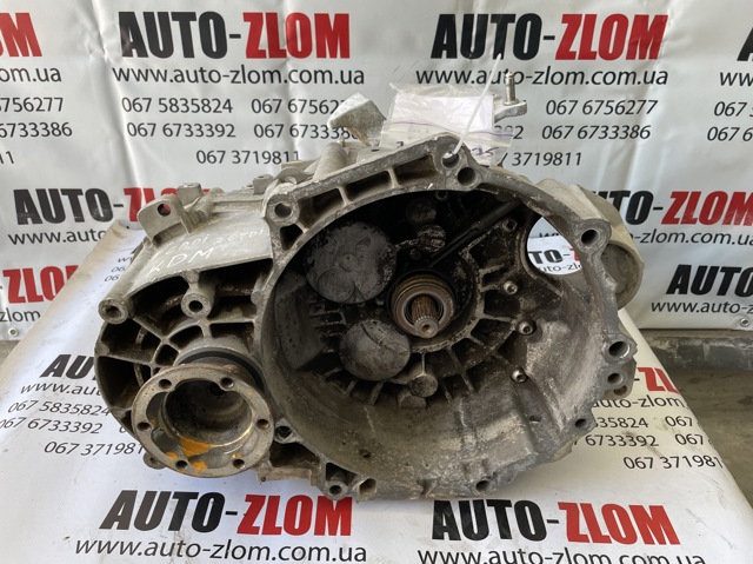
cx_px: 376
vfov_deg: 53.0
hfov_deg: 67.3
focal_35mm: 26
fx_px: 565
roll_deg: +1.0
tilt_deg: -32.8
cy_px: 282
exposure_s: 1/121
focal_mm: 4.2
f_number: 1.6
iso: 100
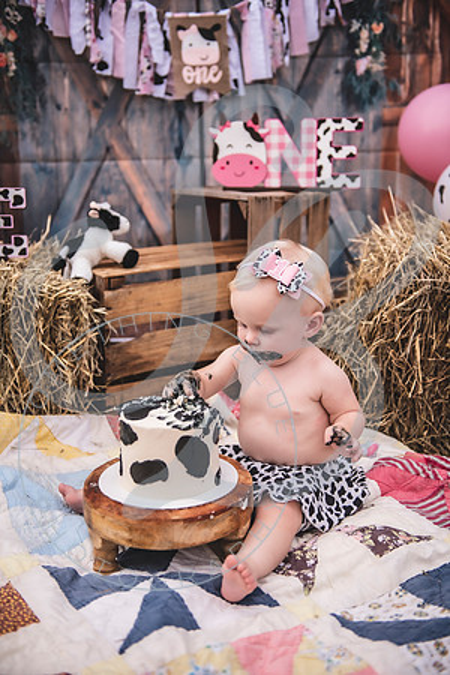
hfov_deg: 30.5
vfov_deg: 44.5
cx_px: 225
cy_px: 338
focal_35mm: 44
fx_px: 825
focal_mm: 44
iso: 100
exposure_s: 1/400
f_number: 2.8
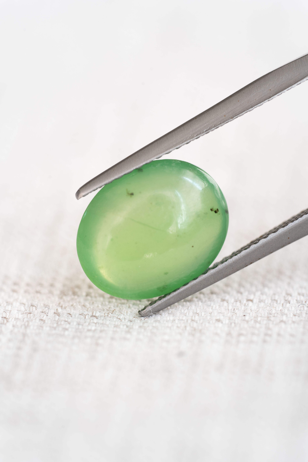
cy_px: 231
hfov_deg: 15.2
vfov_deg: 22.6
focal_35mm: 90
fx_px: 1155
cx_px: 154
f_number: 6.3
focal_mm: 90
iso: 100
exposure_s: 1/6
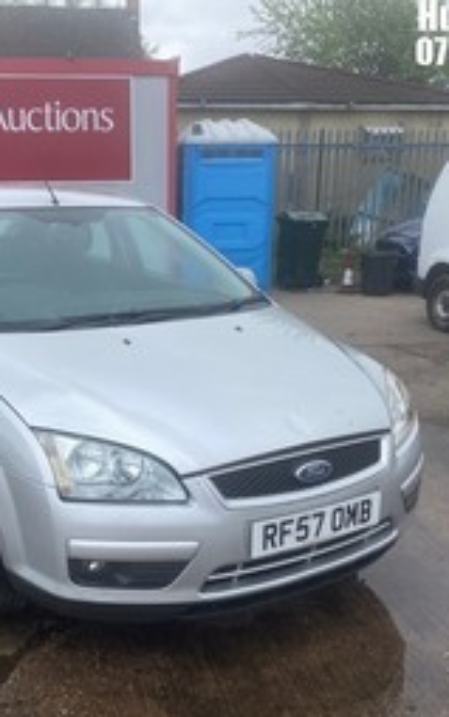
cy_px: 367
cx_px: 124
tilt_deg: -13.8
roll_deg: +1.4
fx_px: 743
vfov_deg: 51.5
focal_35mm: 38
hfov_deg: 33.1
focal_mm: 4.25
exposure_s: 1/934
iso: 32
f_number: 1.8
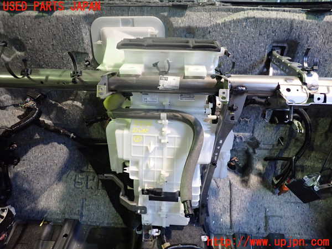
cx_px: 166
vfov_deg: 54.9
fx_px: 240
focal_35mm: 25
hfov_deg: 69.4
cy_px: 124
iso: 400
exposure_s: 1/30
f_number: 2
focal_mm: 4.5
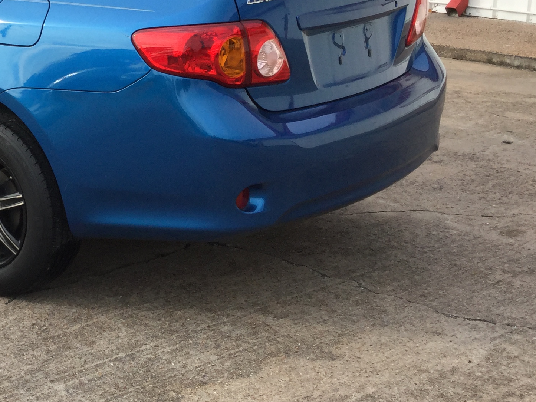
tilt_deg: -14.1
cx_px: 9
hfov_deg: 26.4
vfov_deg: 20.9
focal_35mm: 70
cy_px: 123
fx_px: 1084
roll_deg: -1.3
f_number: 2.4
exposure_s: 1/494
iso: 25
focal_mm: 3.3
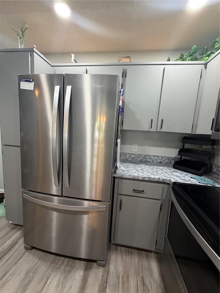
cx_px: 110
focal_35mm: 14
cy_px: 146
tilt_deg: -7.5
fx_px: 119
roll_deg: -2.3
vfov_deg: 102.1
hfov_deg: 85.7
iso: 250
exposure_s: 1/60
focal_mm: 2.22
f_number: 2.2
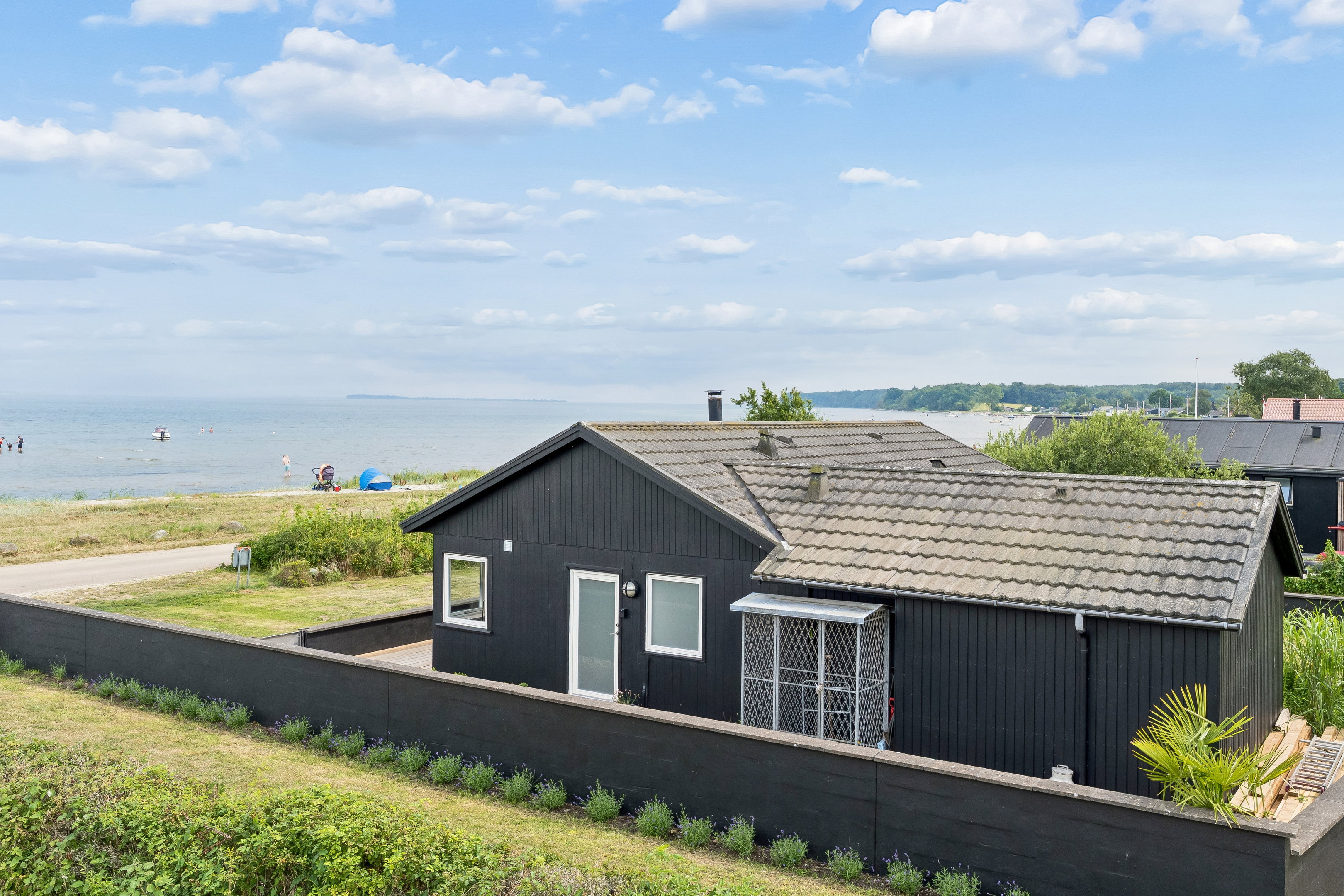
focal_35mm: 32
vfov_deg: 41.1
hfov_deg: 58.7
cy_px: 477
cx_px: 706
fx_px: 1195
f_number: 8
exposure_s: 1/160
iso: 200
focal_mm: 20
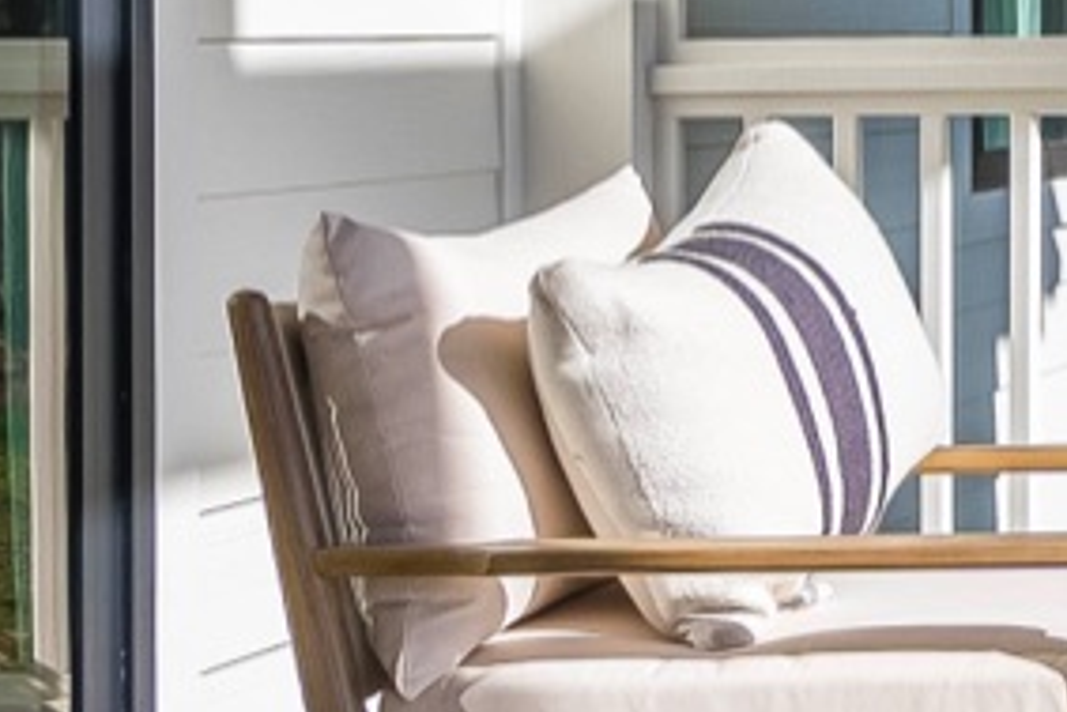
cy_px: -51
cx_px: 2168
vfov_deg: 12.0
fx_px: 3351
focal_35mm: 113
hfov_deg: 14.7
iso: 200
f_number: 5.6
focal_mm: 16
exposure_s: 1/160
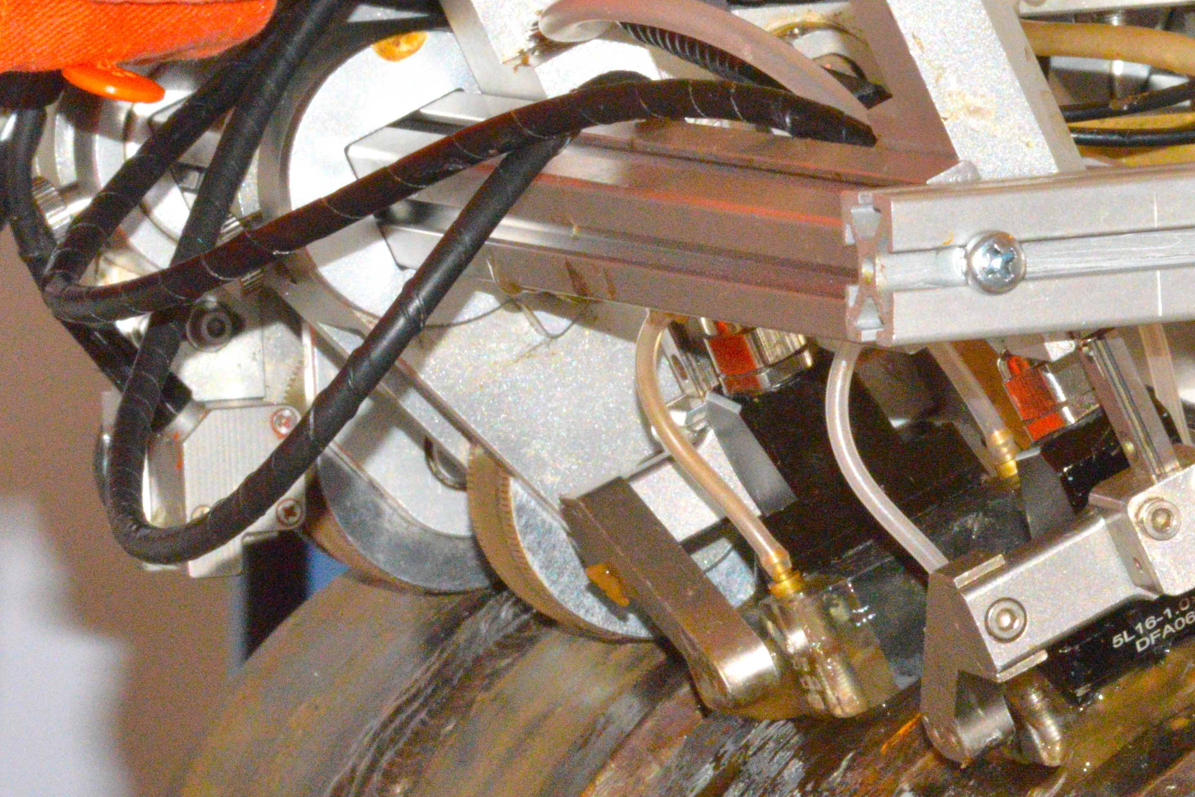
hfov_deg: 4.8
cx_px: 1306
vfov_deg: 3.2
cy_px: 433
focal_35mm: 425
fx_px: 14112
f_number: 32
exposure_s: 1/200
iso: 6400
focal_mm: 170
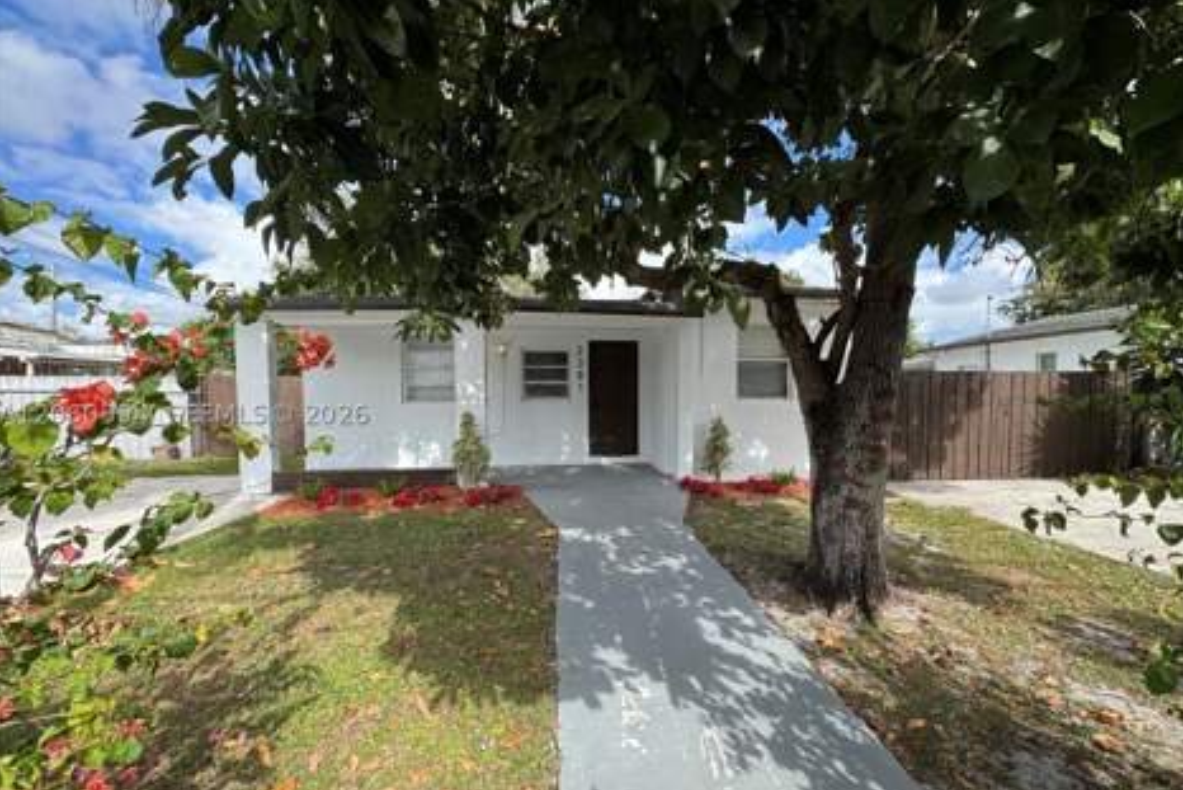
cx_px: 602
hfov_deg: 100.4
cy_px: 414
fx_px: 493
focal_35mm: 15
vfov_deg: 77.3
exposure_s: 1/849
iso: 40
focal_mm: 2.22
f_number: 2.2
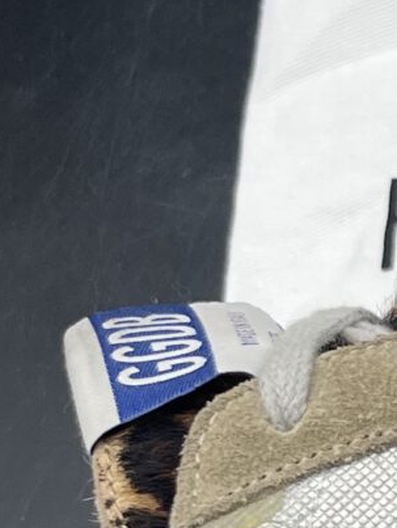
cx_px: 863
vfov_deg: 11.8
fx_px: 2519
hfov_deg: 8.4
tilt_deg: -60.4
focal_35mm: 165
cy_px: 583
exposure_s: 1/645
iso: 32
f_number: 1.6
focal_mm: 5.1
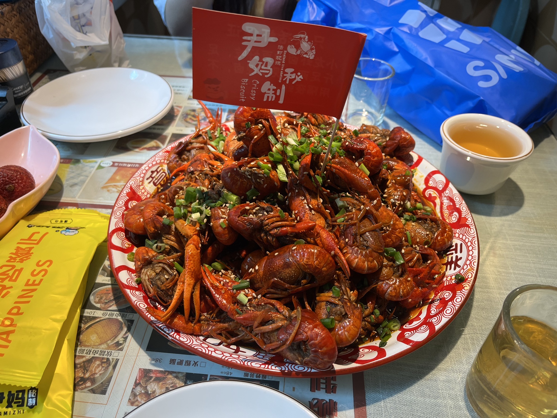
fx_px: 418
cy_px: 209
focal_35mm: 26
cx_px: 278
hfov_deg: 67.3
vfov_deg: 53.1
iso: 64
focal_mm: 5.1
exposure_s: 1/100
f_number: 1.6
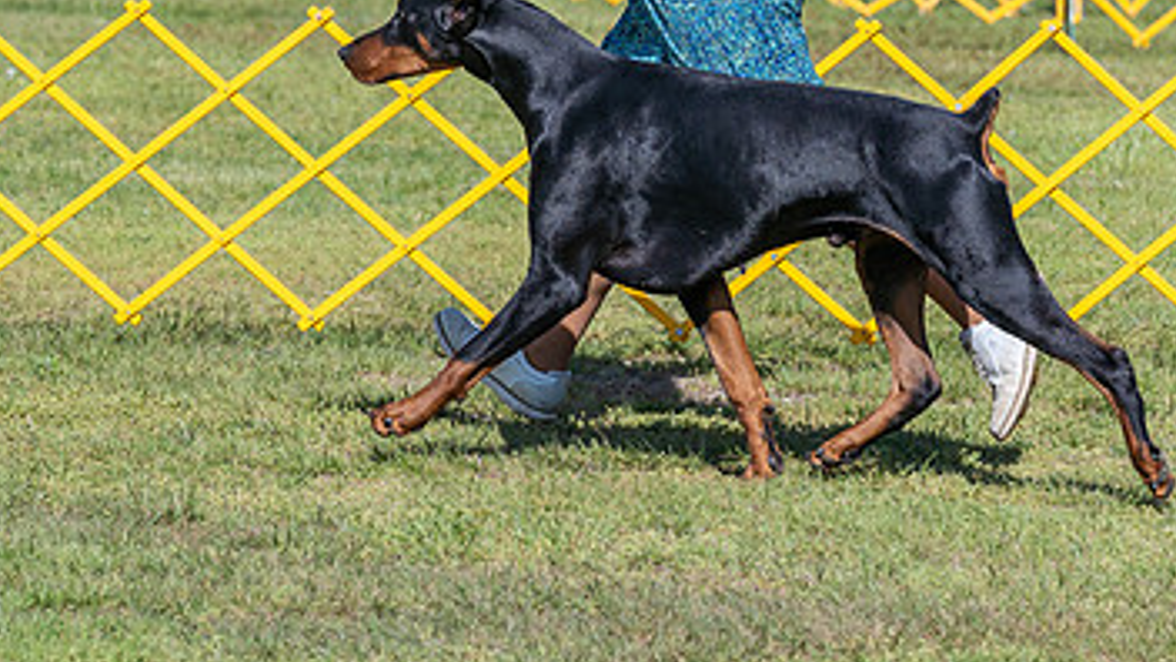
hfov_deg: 6.3
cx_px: 630
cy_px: 0
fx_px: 10727
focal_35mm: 344
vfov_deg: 3.5
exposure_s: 1/2000
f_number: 6.3
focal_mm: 171
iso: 400
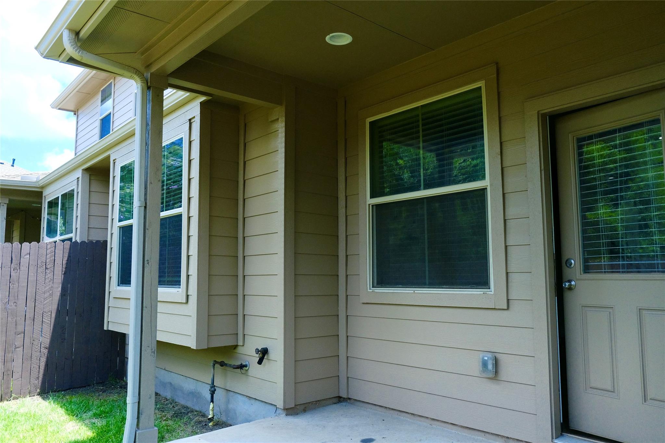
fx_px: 499
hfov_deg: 67.4
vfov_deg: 47.9
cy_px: 222
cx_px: 332
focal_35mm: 27
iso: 800
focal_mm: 18
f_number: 2.8
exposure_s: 1/4000
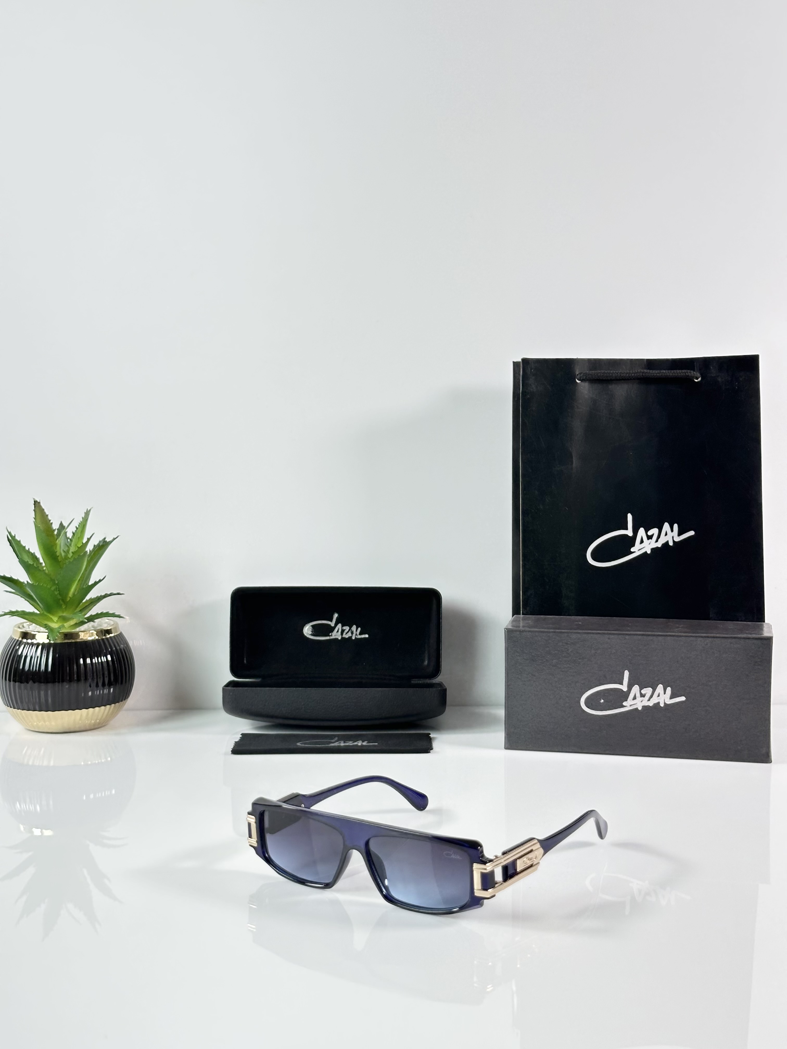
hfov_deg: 30.3
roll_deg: +0.1
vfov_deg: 39.7
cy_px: 524
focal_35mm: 48
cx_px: 394
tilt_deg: -5.6
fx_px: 1455
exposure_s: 1/50
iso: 50
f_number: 1.78
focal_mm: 6.86
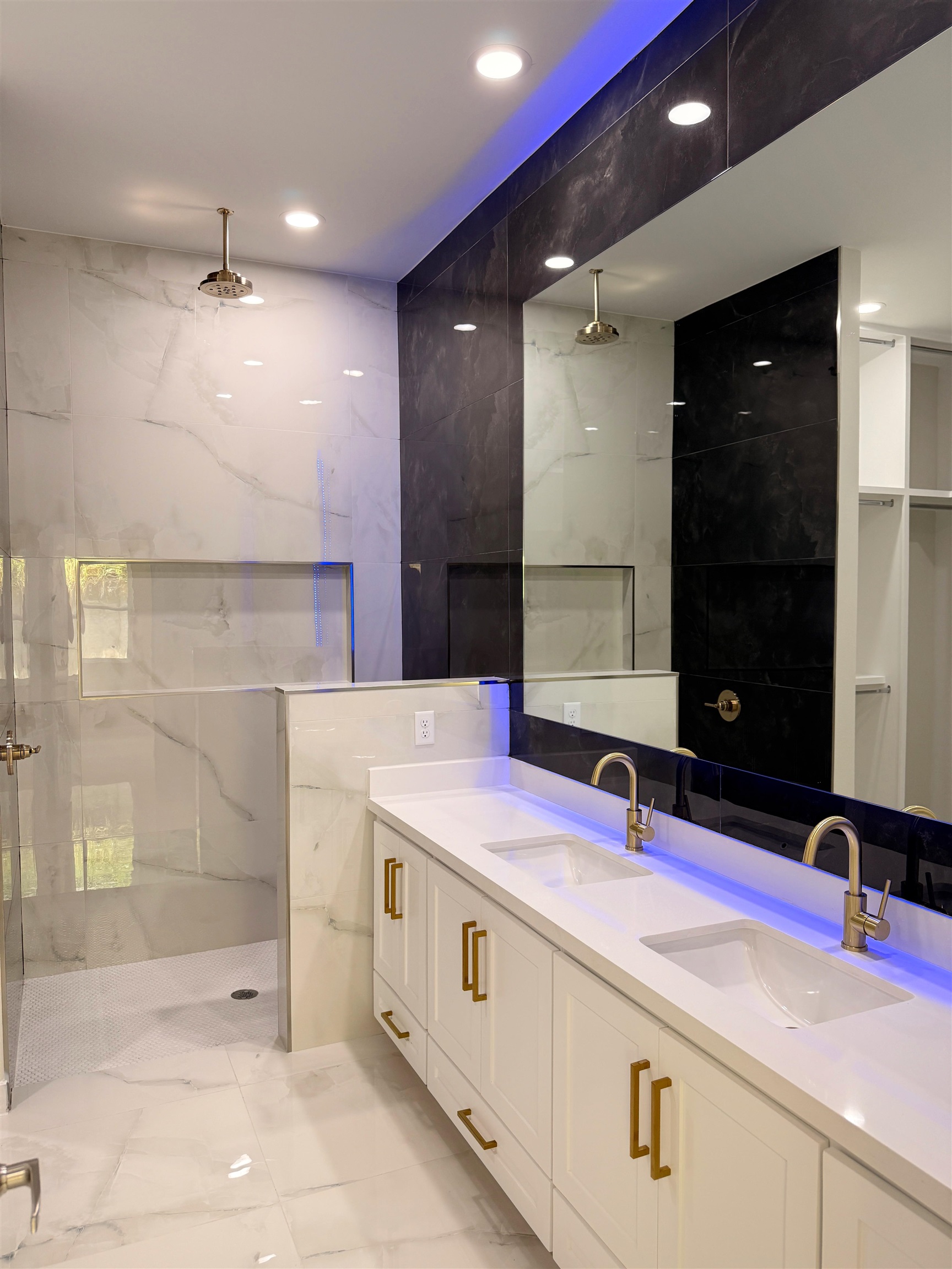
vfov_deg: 71.6
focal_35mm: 24
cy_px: 634
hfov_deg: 56.8
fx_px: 880
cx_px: 476
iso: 125
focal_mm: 6.76
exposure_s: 1/120
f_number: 1.78
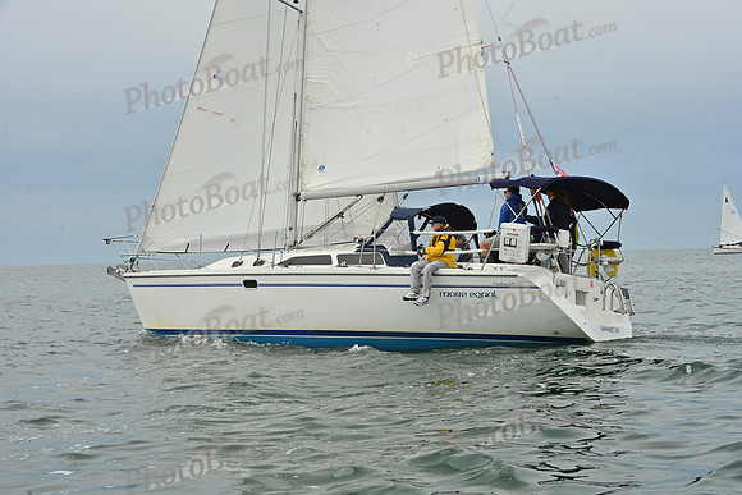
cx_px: 371
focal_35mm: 70
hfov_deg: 28.8
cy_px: 248
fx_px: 1443
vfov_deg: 19.5
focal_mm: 70
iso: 320
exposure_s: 1/800
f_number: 11
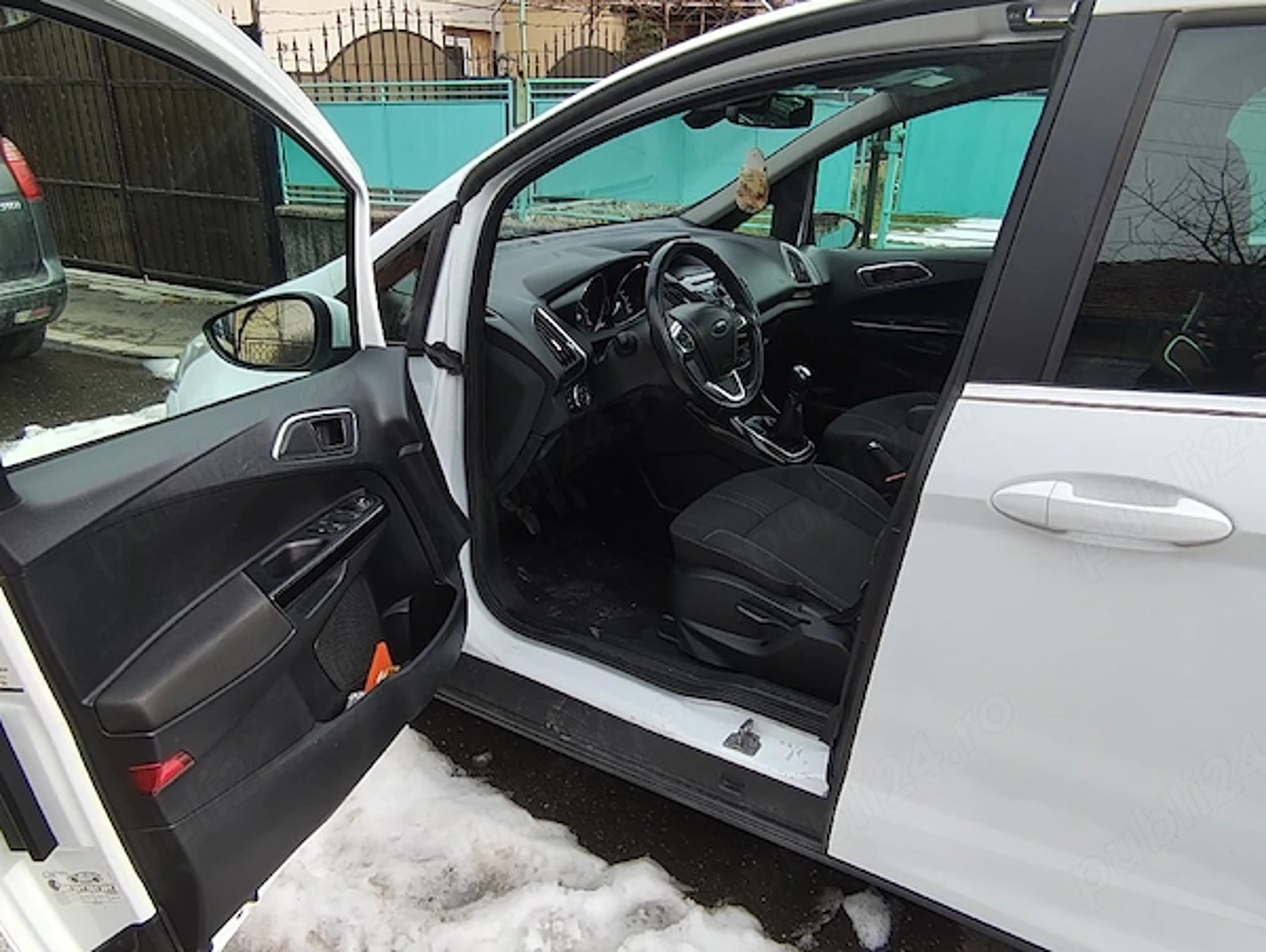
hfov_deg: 73.9
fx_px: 842
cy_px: 476
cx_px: 633
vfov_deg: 58.9
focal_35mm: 23
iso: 50
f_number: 2.2
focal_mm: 1.65
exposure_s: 1/149
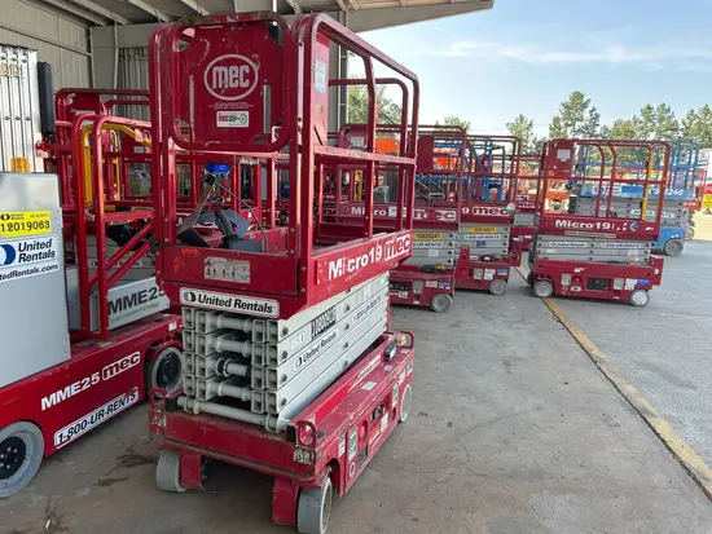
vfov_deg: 53.1
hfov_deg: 67.3
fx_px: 535
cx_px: 356
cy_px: 267
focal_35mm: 26
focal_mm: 5.7
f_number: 1.5
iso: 50
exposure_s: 1/502
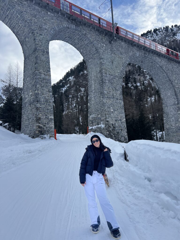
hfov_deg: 53.1
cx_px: 90
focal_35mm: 26
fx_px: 180
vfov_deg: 67.3
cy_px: 120
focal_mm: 5.7
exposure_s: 1/1779
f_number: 1.5
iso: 50
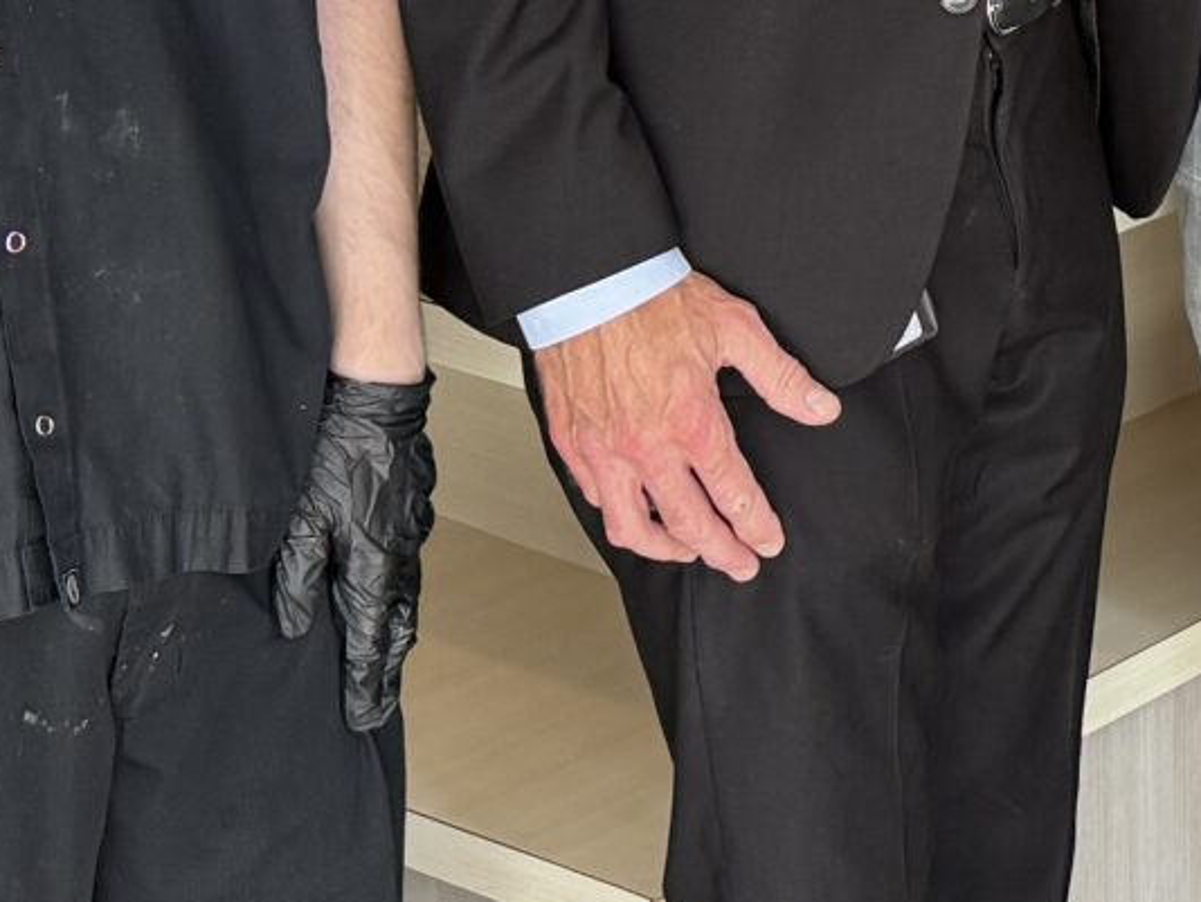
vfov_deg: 12.5
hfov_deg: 15.8
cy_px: -288
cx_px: 1784
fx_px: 3992
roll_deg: -0.4
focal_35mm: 115
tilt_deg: -10.6
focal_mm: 6.76
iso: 125
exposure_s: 1/120
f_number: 1.78
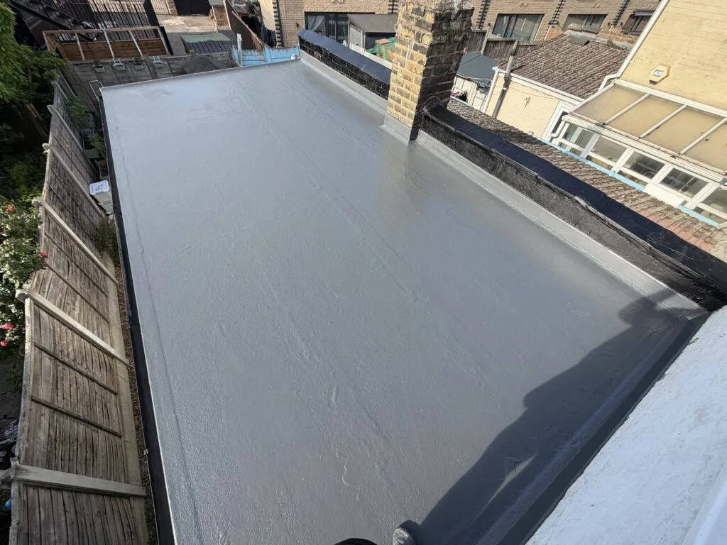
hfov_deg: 102.1
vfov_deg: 85.7
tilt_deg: -49.0
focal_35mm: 14
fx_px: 294
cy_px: 272
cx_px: 364
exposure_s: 1/502
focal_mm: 2.22
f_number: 2.2
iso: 50
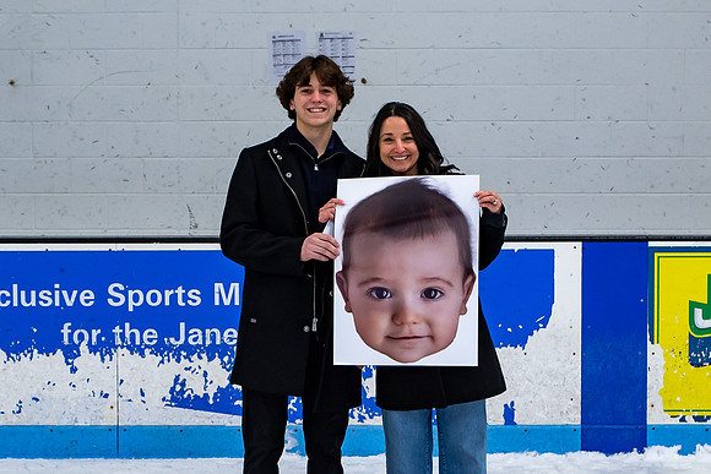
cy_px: 288
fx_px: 2239
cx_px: 375
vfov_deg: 12.1
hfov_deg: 18.0
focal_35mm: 113
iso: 500
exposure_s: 1/250
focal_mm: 45
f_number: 4.5
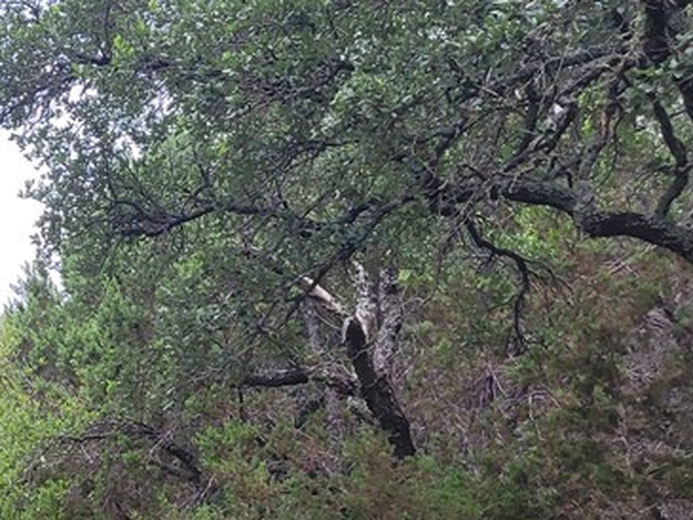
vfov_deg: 19.5
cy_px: 533
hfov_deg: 24.0
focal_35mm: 73
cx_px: -165
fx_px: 1462
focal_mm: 5.4
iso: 64
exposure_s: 1/120
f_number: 1.8
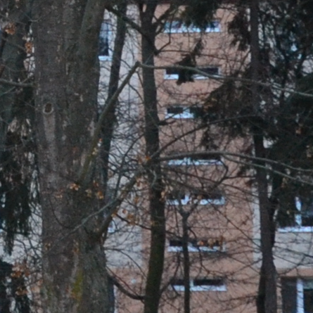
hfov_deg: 6.6
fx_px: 2530
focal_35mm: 247
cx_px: -494
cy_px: 83
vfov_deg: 7.1
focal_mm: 25
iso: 1250
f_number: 4
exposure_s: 1/60
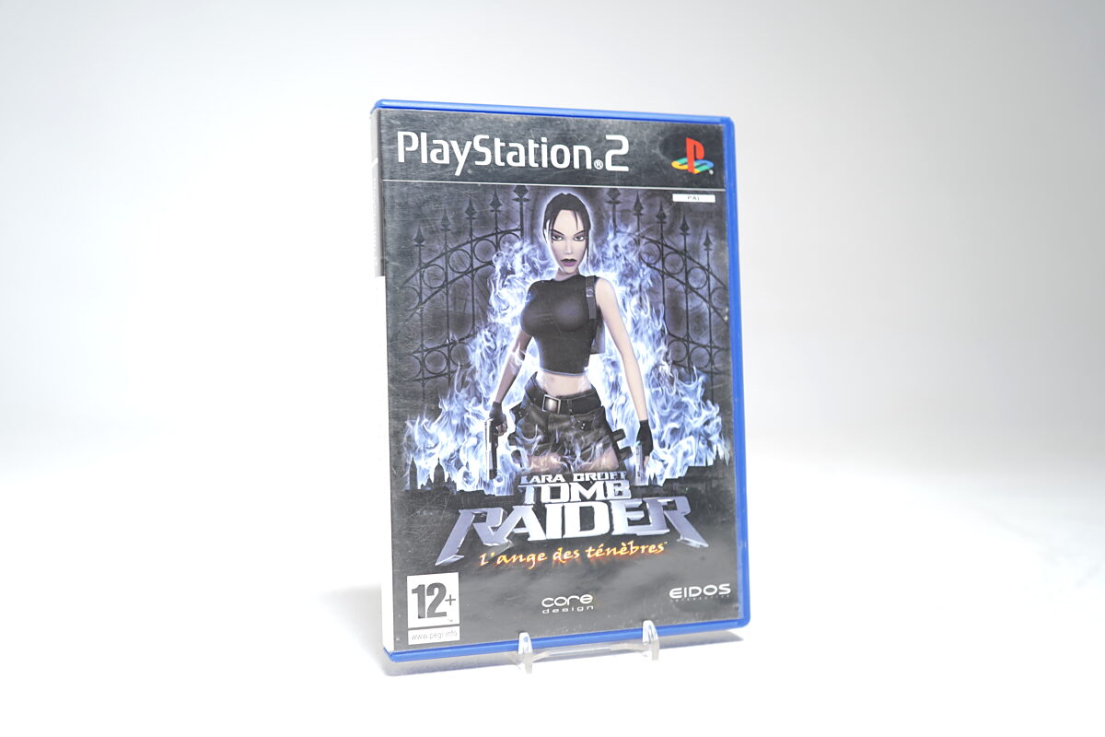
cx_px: 552
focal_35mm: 35
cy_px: 368
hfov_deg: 54.4
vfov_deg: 37.9
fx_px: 1074
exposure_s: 1/1.6
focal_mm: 35
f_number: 5
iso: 64
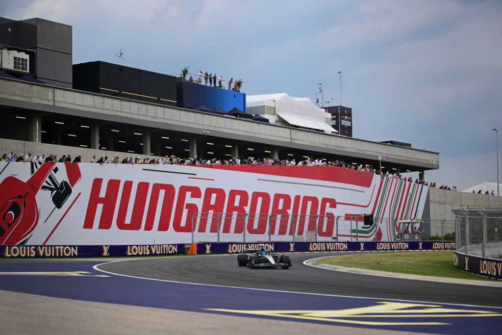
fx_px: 1185
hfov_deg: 23.9
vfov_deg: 16.1
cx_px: 251
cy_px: 168
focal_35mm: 85
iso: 100
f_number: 1.2
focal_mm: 85
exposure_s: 1/4000
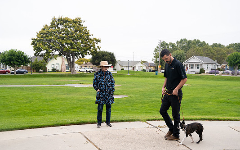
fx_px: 268
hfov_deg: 48.2
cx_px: 116
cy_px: 84
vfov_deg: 31.2
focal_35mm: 41
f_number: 4
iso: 640
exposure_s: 1/500
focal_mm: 37
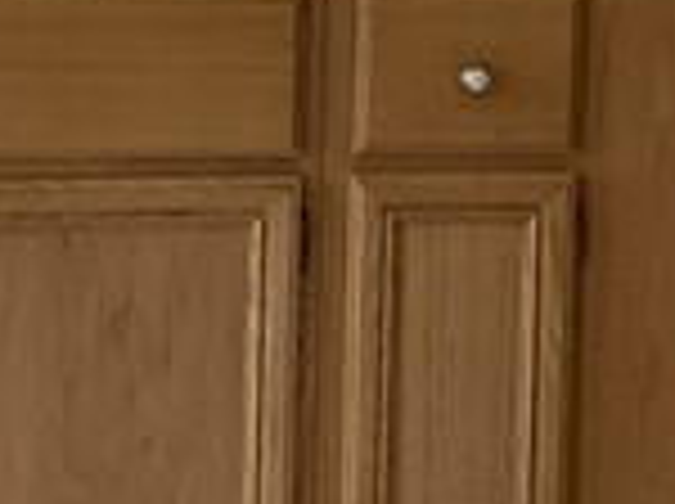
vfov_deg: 7.3
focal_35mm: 198
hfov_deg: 9.7
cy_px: -356
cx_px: -333
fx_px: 3855
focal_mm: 3
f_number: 1.8
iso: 64
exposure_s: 1/60
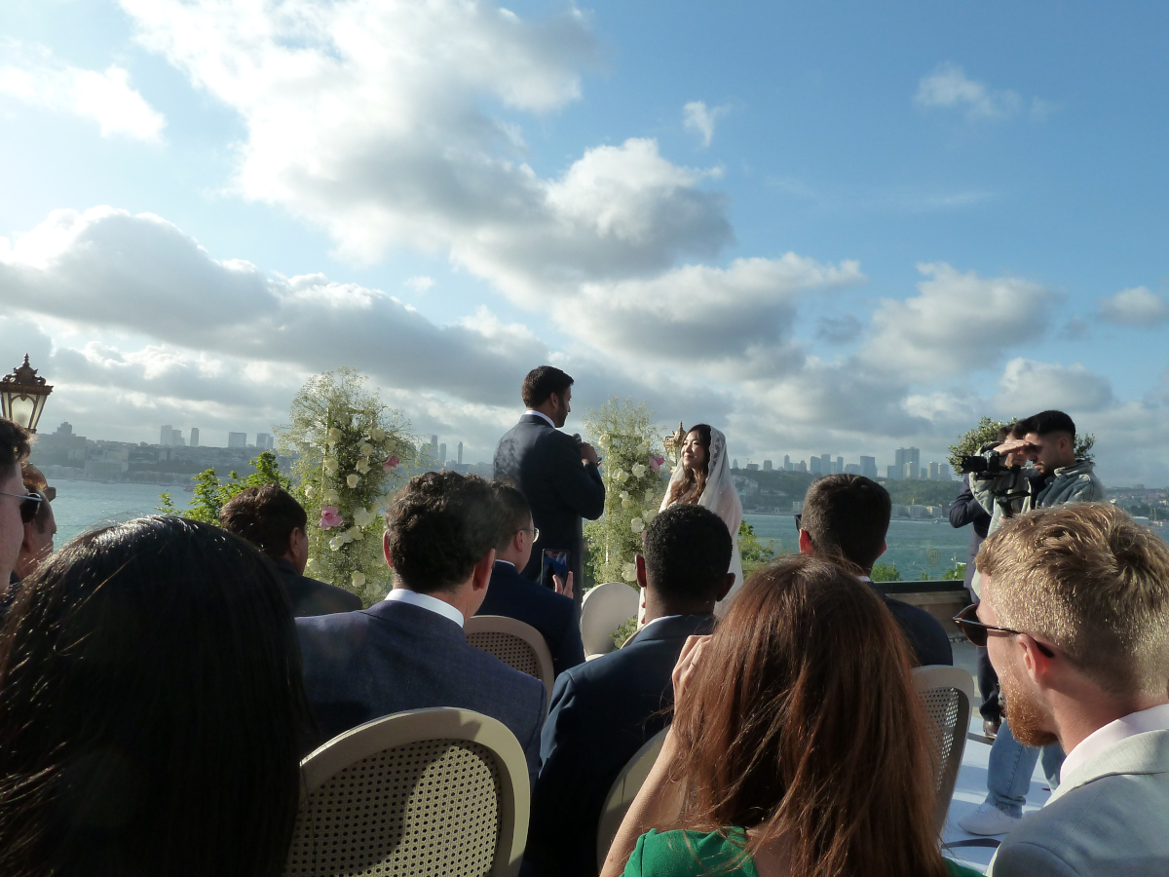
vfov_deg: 54.9
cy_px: 438
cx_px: 584
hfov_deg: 69.4
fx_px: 844
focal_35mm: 25
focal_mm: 4.1
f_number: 4.5
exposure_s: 1/500
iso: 125
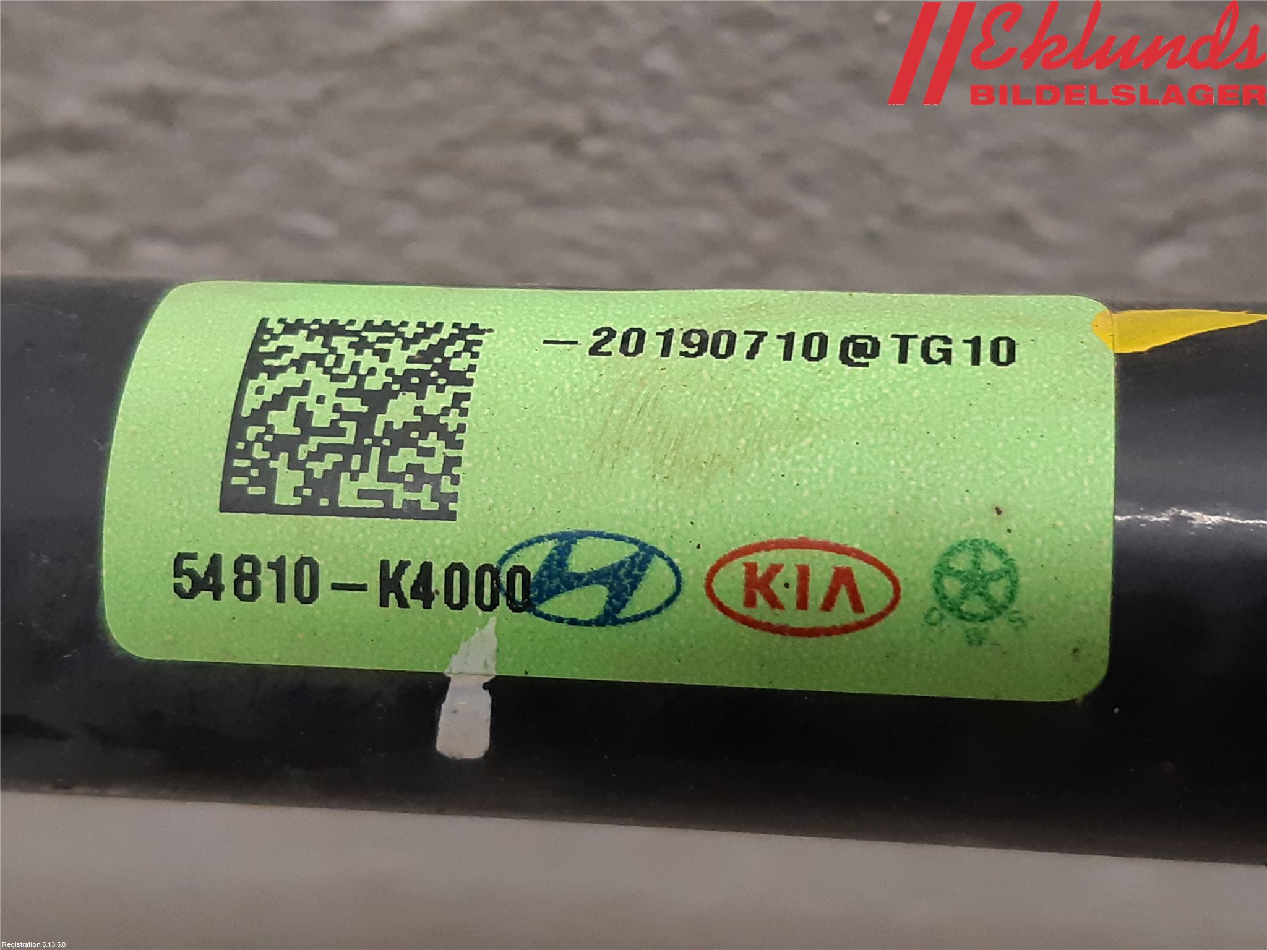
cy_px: 475
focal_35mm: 26
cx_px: 634
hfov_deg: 67.3
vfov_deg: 53.1
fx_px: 952
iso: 200
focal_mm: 3.93
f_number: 1.7
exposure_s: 1/50
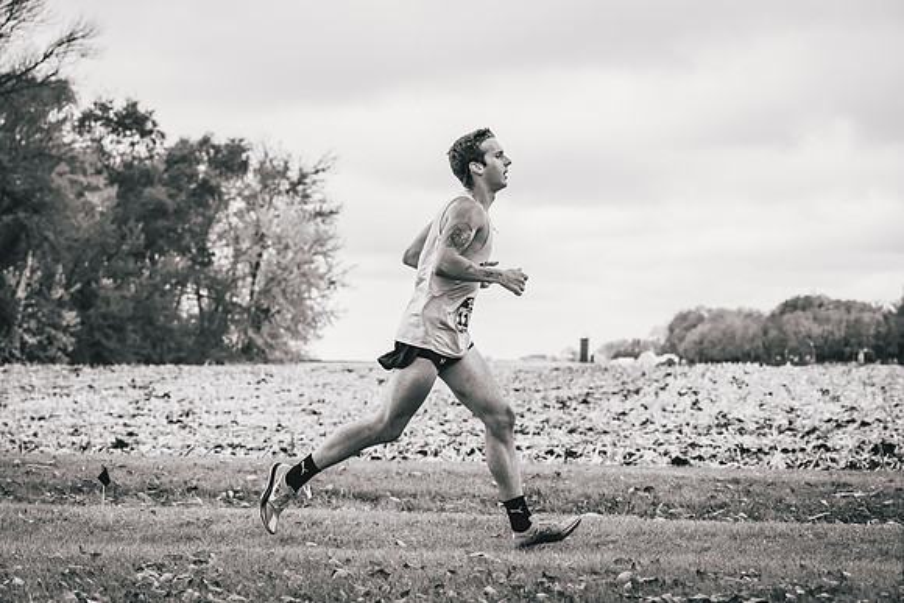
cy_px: 302
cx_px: 452
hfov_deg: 20.0
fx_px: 2567
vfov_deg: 13.4
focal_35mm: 102
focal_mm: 100
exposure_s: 1/1250
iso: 400
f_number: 6.3
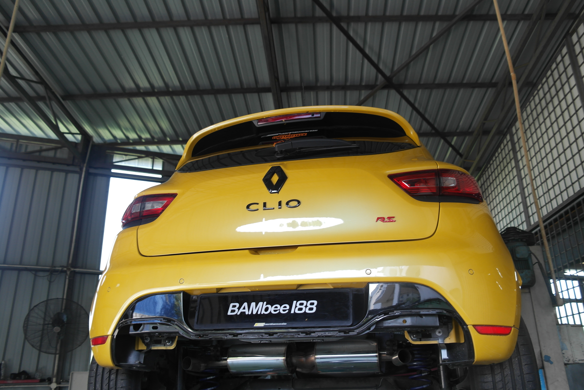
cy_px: 195
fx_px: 470
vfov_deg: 45.0
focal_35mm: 29
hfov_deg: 63.7
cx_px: 292
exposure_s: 1/50
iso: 200
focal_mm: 19
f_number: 3.5
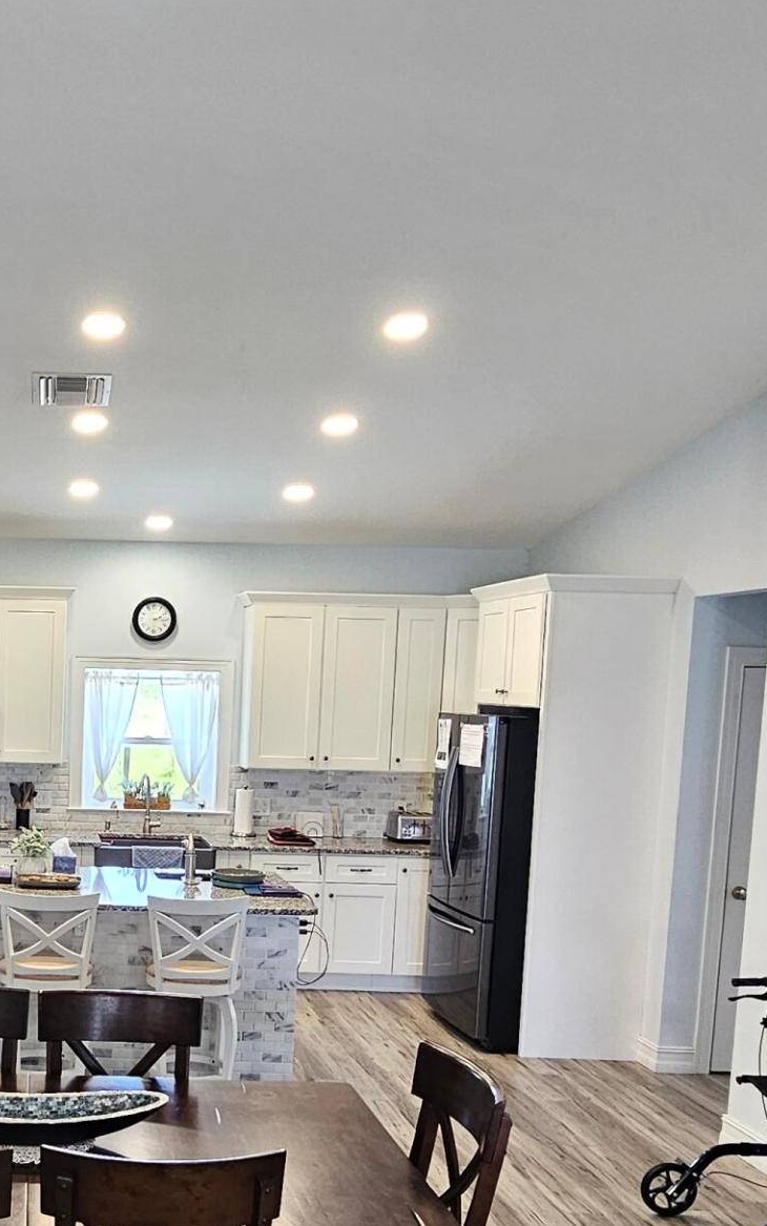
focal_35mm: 34
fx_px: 1136
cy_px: 812
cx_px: -14
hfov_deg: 33.8
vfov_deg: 55.6
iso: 160
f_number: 2.2
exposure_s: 1/60
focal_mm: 2.2
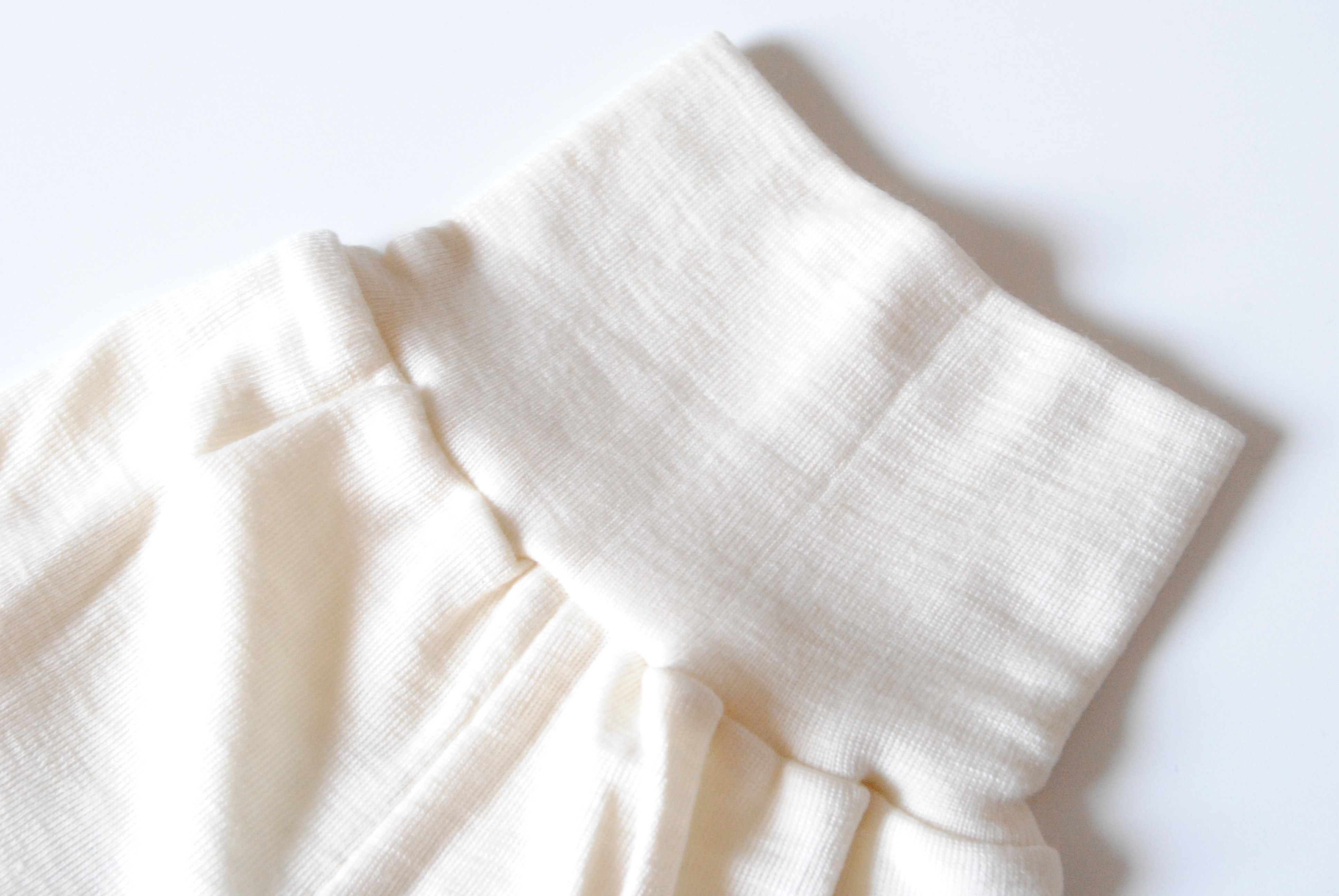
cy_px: 448
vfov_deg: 18.2
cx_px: 670
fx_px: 2793
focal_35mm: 75
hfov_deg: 27.0
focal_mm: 50
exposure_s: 1/8
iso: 1600
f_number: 10
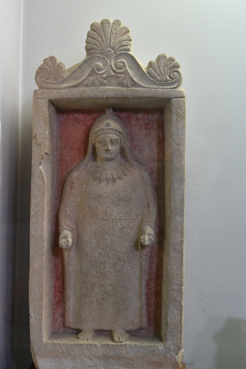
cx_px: 123
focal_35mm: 57
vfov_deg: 35.1
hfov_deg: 23.8
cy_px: 184
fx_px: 584
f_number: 6.3
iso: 8000
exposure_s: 1/250
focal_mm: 38
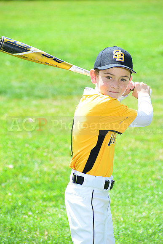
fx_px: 1256
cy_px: 122
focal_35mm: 185
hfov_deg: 7.4
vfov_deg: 11.1
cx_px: 82
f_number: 8
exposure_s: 1/200
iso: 200
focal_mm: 185
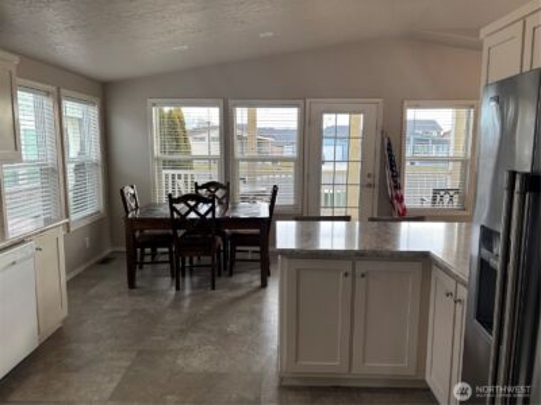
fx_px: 406
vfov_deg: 53.1
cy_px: 202
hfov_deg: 67.3
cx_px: 270
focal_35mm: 26
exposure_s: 1/120
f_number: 1.6
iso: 80
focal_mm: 5.96
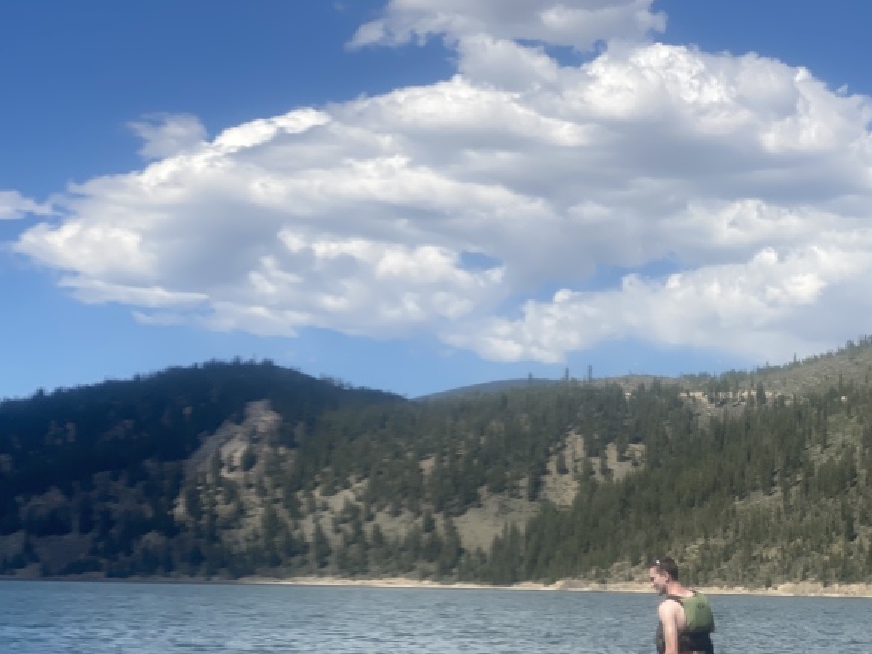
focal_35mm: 91
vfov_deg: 16.2
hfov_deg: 21.3
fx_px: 2293
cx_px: 692
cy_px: 501
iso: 20
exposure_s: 1/1712
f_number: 2
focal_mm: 6
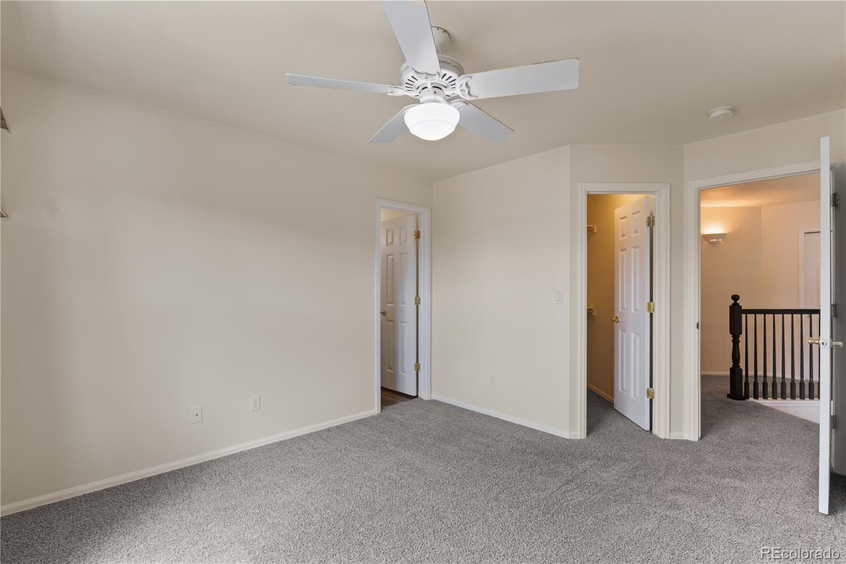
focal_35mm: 16
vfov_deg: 72.5
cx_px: 423
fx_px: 384
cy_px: 282
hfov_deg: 95.5
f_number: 9
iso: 125
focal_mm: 10.9
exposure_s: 1/1.67
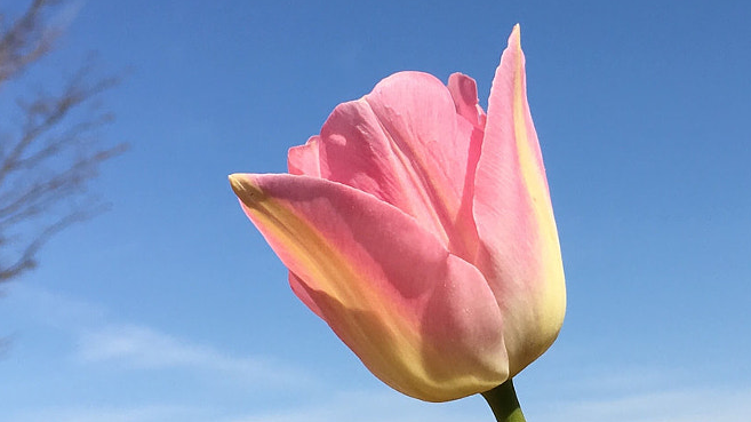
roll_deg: +1.9
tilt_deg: +15.0
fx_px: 1533
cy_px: 215
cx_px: 583
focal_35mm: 77
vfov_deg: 15.7
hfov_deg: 27.1
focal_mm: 4.15
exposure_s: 1/2079
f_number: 2.2
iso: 25
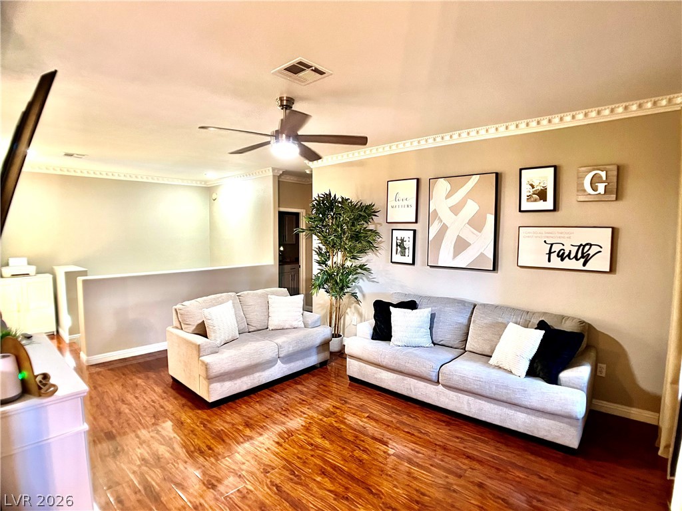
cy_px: 256
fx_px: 512
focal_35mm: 26
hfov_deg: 67.3
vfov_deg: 53.1
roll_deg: -0.4
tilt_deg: -4.2
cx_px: 341
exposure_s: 1/60
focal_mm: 5.7
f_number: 1.5
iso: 400
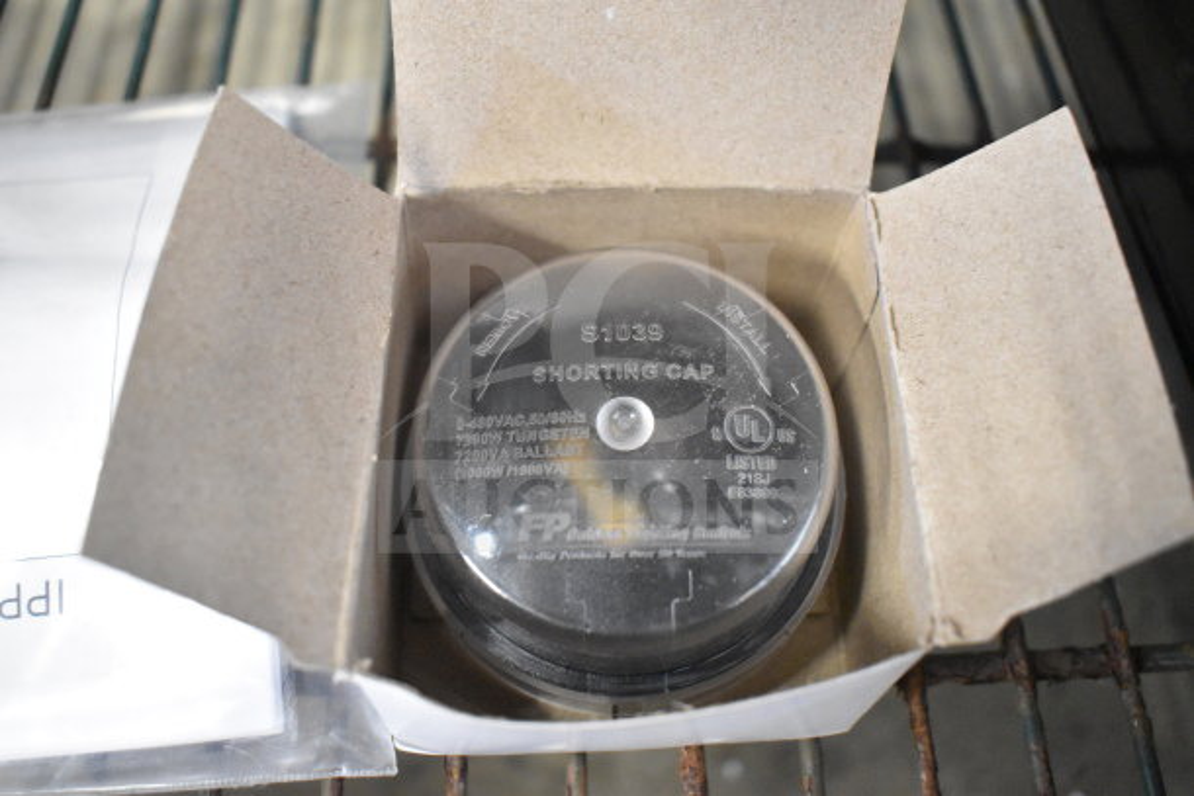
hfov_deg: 57.2
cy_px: 398
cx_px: 597
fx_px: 1095
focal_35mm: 33
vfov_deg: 40.0
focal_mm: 22
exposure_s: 1/40
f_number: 3.8
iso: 7200
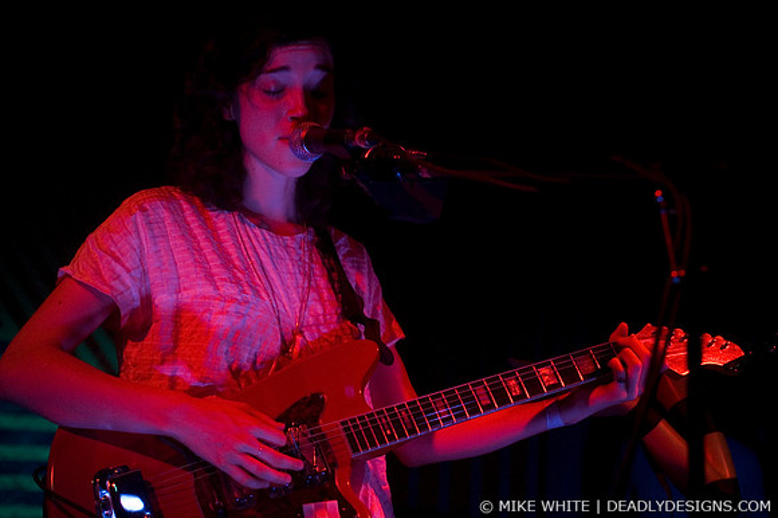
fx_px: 1555
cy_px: 259
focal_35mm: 72
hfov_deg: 28.1
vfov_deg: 18.9
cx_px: 389
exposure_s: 1/50
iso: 800
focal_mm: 48
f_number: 3.2
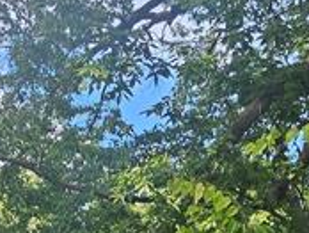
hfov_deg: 14.5
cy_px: 639
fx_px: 1207
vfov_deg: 9.3
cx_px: 57
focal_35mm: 135
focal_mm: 6.3
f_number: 1.7
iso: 12
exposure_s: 1/180
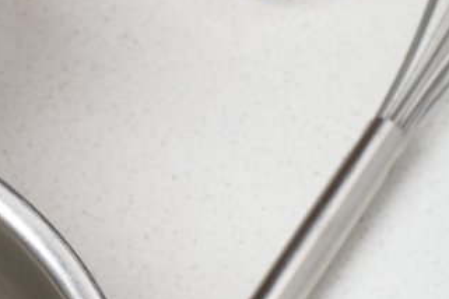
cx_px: -220
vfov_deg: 6.0
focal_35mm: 228
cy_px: 272
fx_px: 2843
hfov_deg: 8.8
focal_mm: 61
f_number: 11
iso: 200
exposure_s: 1/80
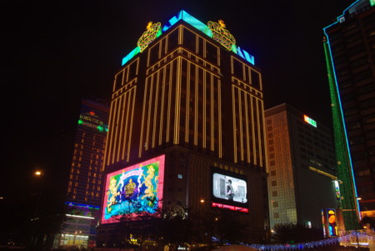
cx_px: 188
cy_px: 126
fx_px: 313
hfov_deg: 61.9
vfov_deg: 43.7
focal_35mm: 30
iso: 400
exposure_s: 1/15
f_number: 4.5
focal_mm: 20
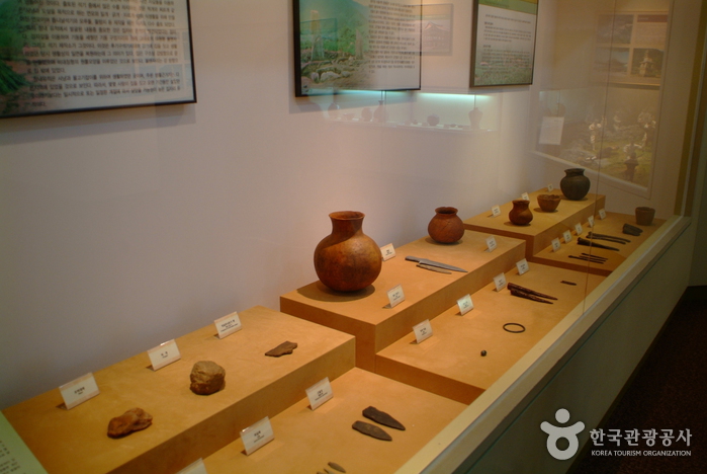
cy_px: 237
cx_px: 354
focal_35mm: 30
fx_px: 590
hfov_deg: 61.9
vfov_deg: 43.7
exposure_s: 1/30
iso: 400
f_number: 2.8
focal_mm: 20
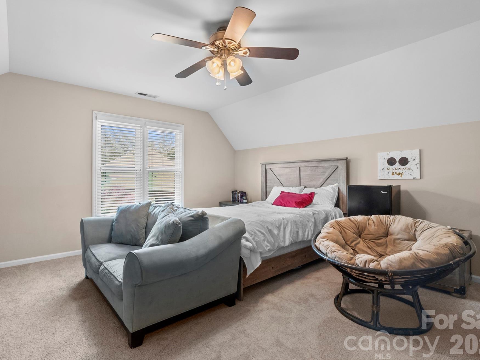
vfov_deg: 69.9
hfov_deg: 85.9
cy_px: 177
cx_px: 228
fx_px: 257
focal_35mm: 19
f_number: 9
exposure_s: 1/2
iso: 250
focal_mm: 11
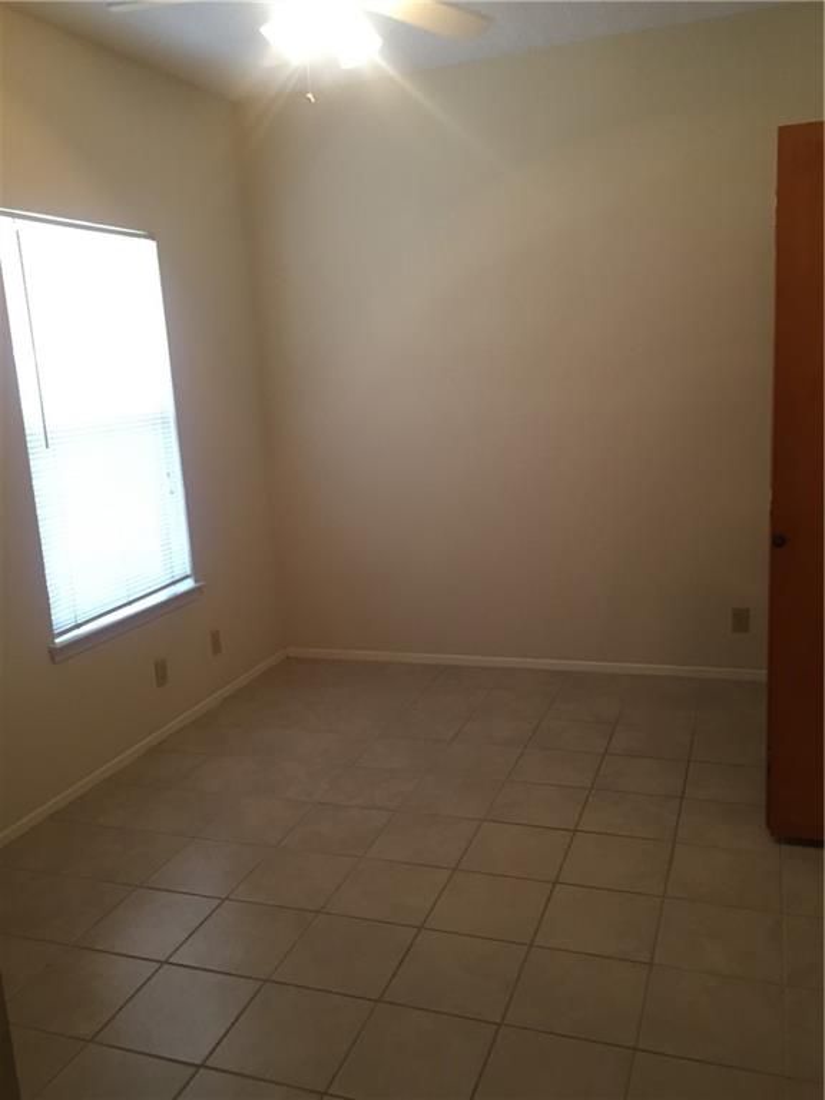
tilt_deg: -12.5
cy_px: 550
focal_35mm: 29
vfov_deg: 61.7
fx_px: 922
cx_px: 412
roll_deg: +4.3
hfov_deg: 48.2
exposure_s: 1/30
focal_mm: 4.15
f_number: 2.2
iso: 80
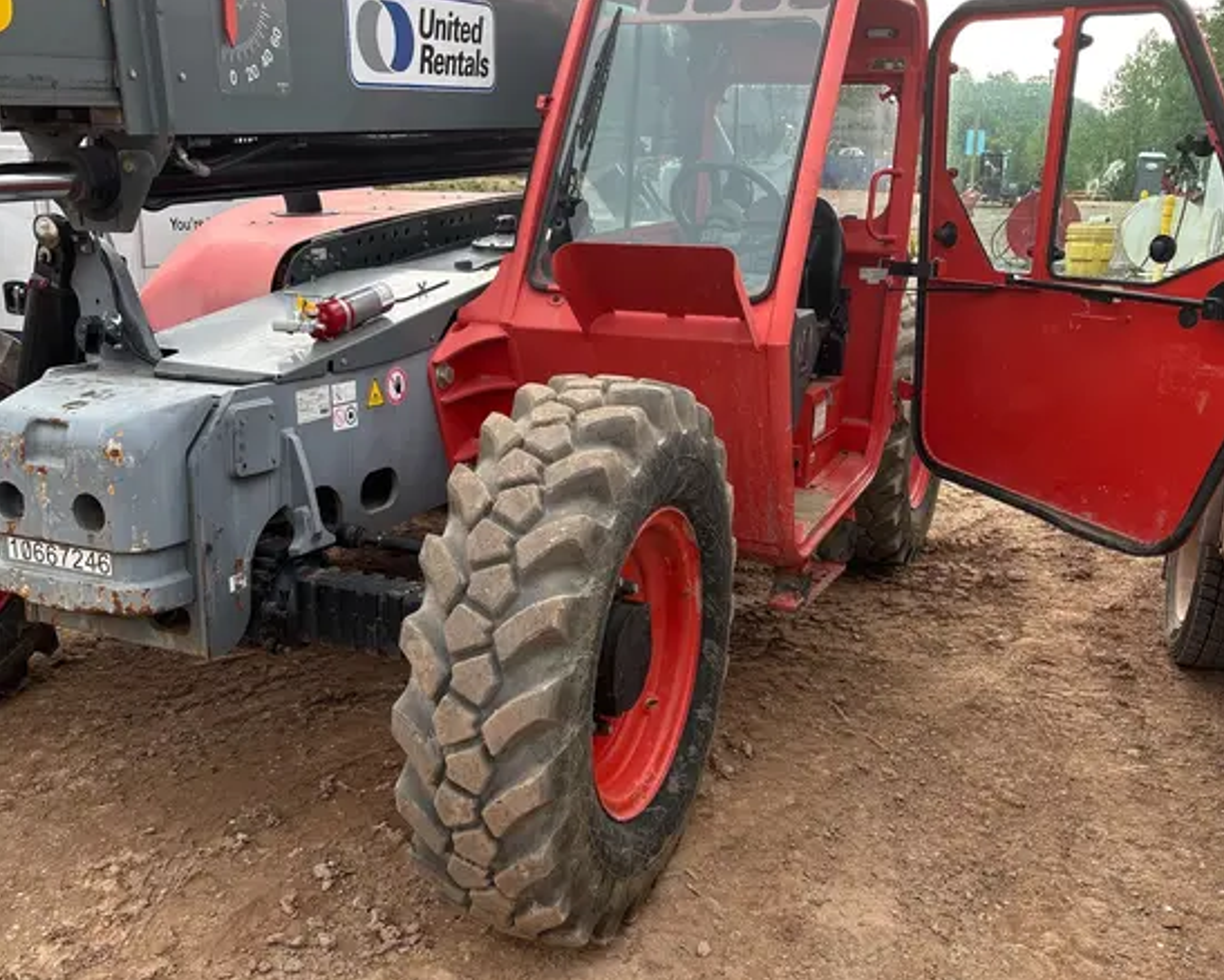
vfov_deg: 43.3
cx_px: 613
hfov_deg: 52.8
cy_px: 563
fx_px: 1232
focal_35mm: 34
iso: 32
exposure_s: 1/121
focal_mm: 5.96
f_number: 1.6
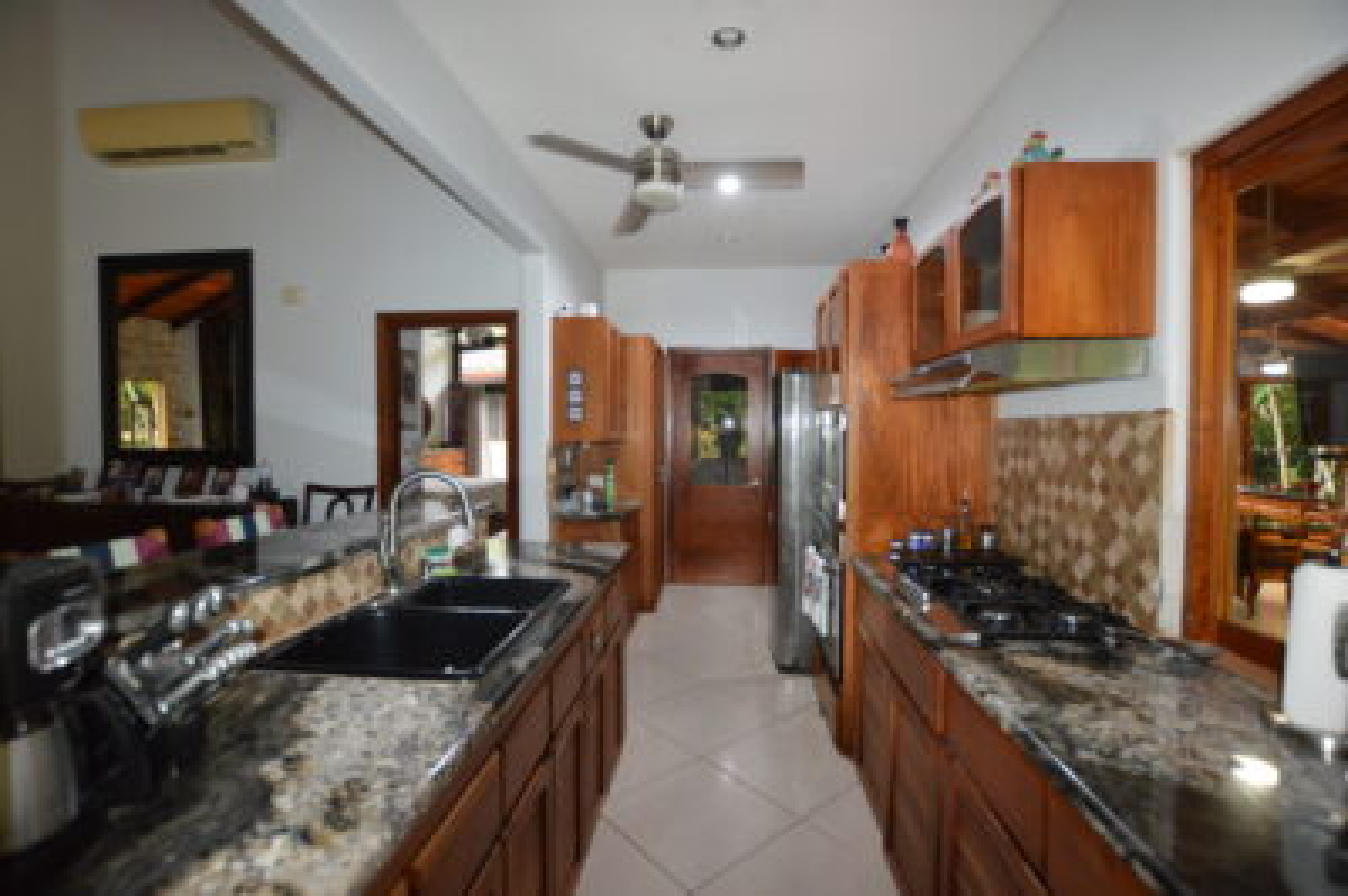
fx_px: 561
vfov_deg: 77.2
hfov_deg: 100.4
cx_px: 674
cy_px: 448
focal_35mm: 15
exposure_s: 1/60
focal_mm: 10
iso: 1600
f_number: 3.5
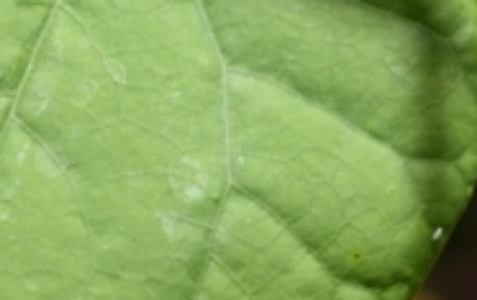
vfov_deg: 4.9
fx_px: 3525
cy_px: 146
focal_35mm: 271
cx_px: 95
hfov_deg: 7.7
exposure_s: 1/400
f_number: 10
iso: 200
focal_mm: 55
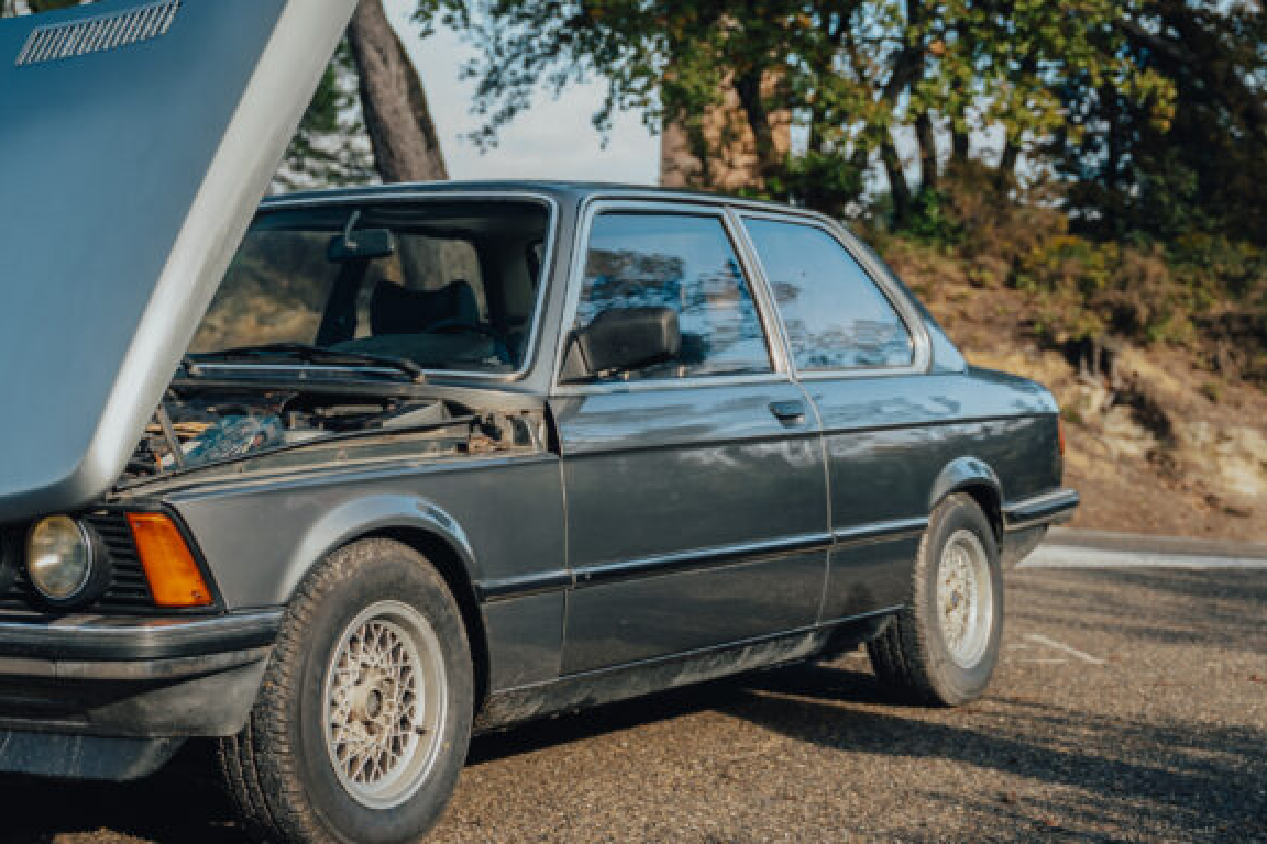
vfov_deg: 21.0
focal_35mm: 65
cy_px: 346
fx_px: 2271
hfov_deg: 30.5
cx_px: 277
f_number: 2.8
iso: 80
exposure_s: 1/250
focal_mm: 36.3
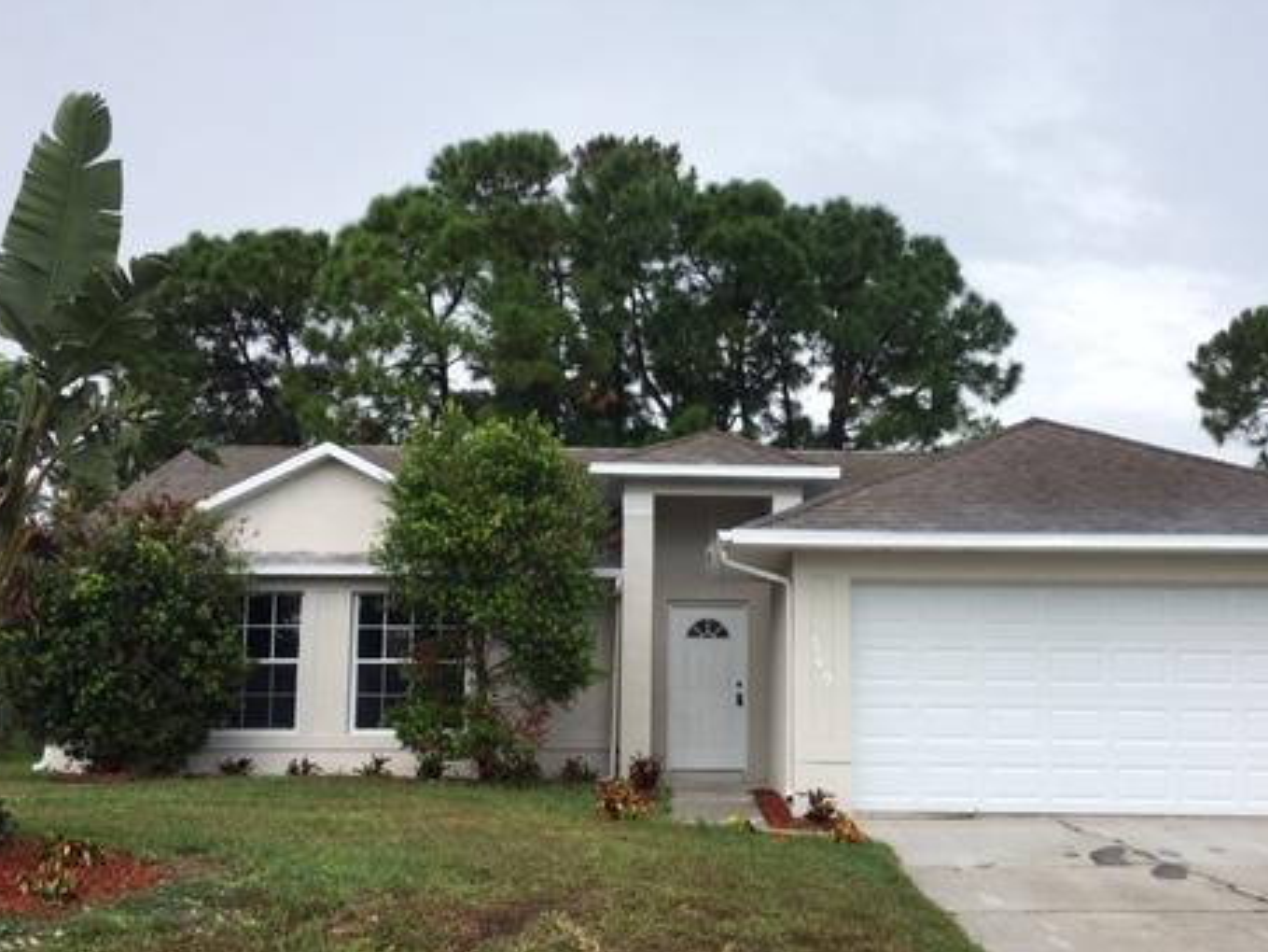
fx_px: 1502
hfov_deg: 45.7
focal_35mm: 41
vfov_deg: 35.1
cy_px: 529
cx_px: 717
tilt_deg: +8.4
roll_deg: -0.2
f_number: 2.2
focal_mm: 4.15
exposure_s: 1/487
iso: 25
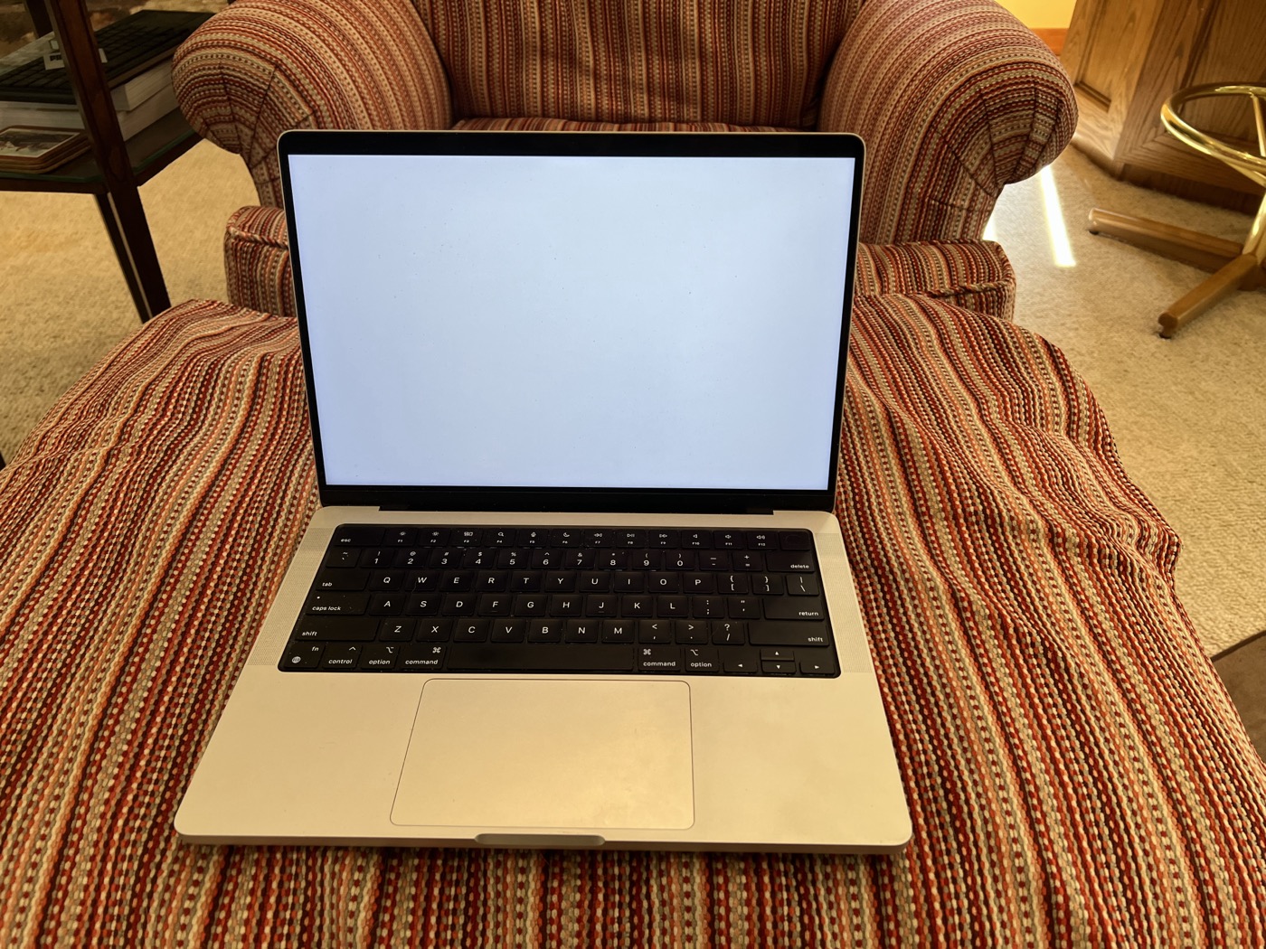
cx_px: 633
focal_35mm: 26
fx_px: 951
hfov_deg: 67.3
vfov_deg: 53.1
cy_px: 474
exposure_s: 1/120
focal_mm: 5.7
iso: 100
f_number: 1.5
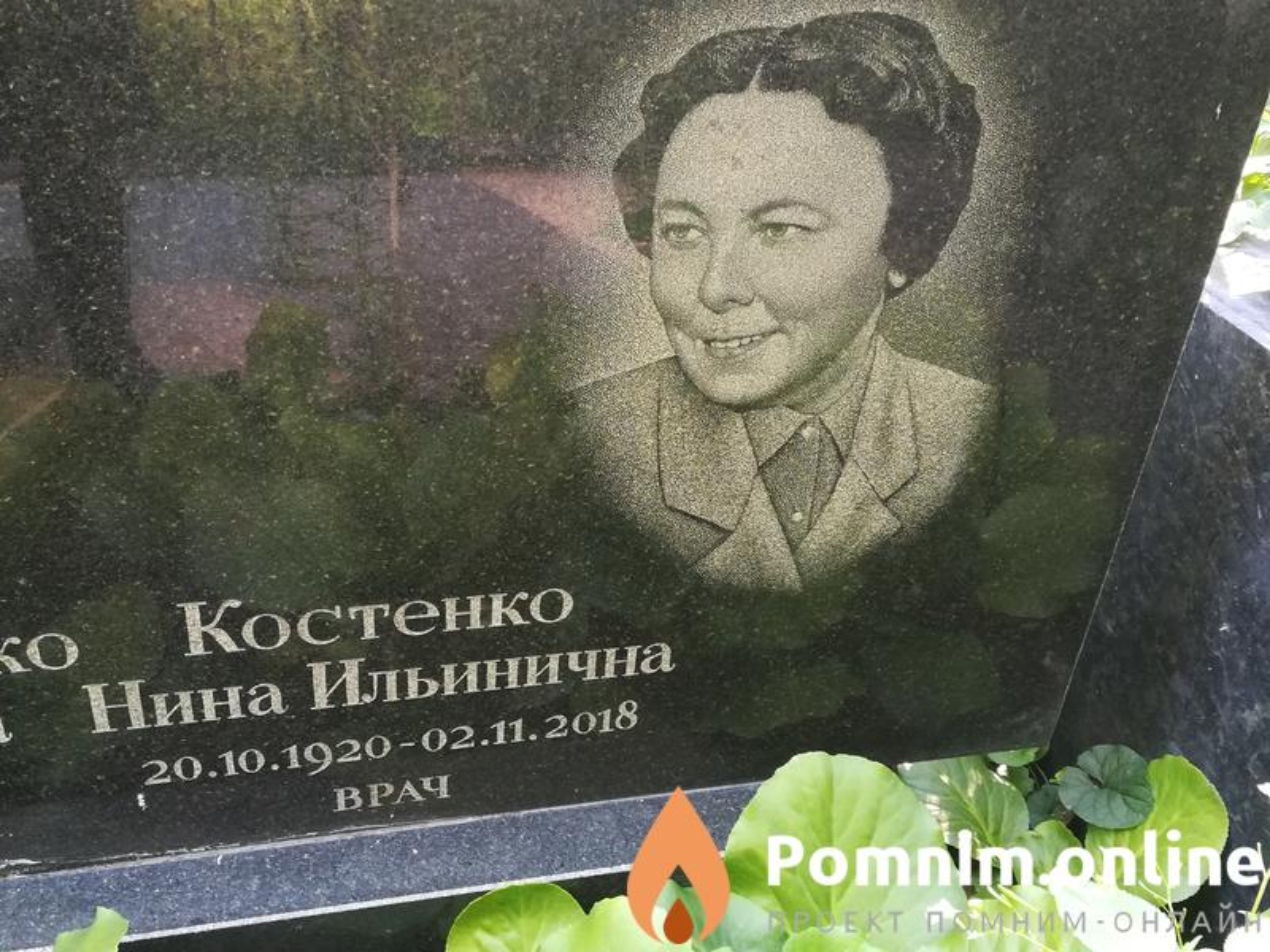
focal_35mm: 33
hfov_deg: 55.4
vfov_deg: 42.9
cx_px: 635
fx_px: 1211
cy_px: 476
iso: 160
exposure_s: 1/33.3
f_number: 2.2
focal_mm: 3.83
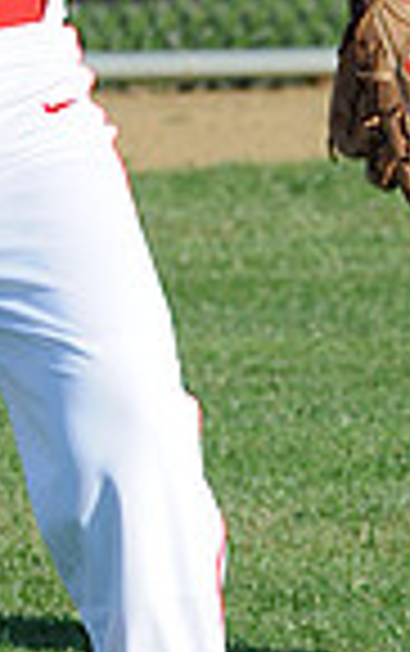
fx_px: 25312
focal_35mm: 1420
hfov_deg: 0.9
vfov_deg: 1.5
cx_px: -214
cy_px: -283
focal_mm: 300
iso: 200
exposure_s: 1/250
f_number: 11
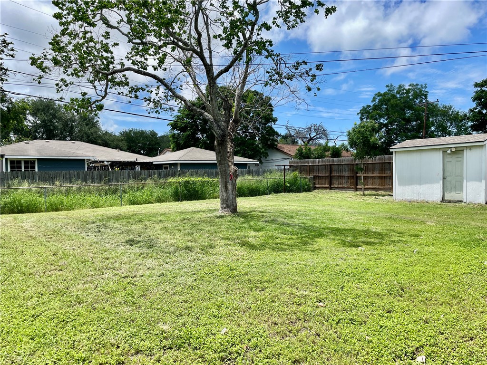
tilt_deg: -1.6
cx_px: 244
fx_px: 366
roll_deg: +1.3
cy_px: 182
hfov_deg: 67.3
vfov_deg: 53.1
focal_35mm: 26
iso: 32
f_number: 1.6
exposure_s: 1/3040
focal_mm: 4.2
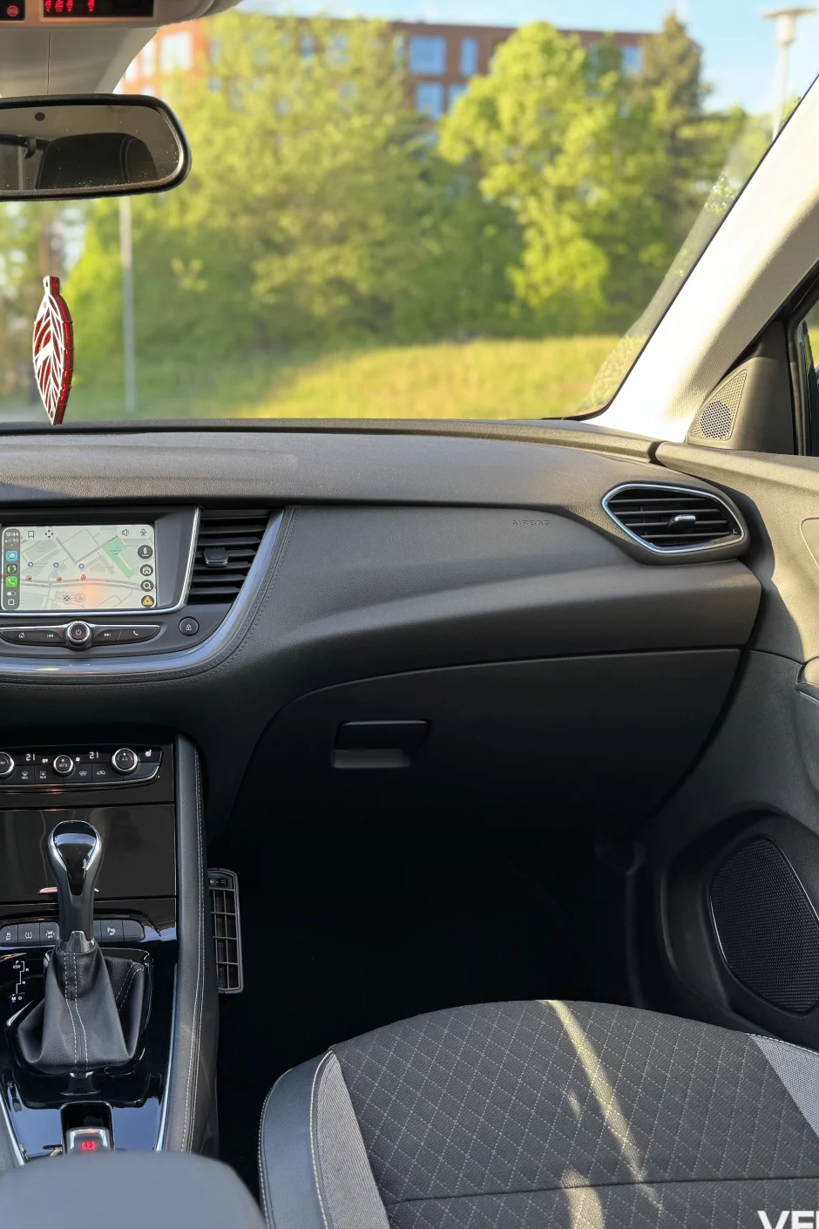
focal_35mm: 34
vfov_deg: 55.8
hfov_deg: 36.4
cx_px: 80
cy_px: 624
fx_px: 1160
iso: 80
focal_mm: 6.8
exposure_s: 1/121
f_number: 1.8
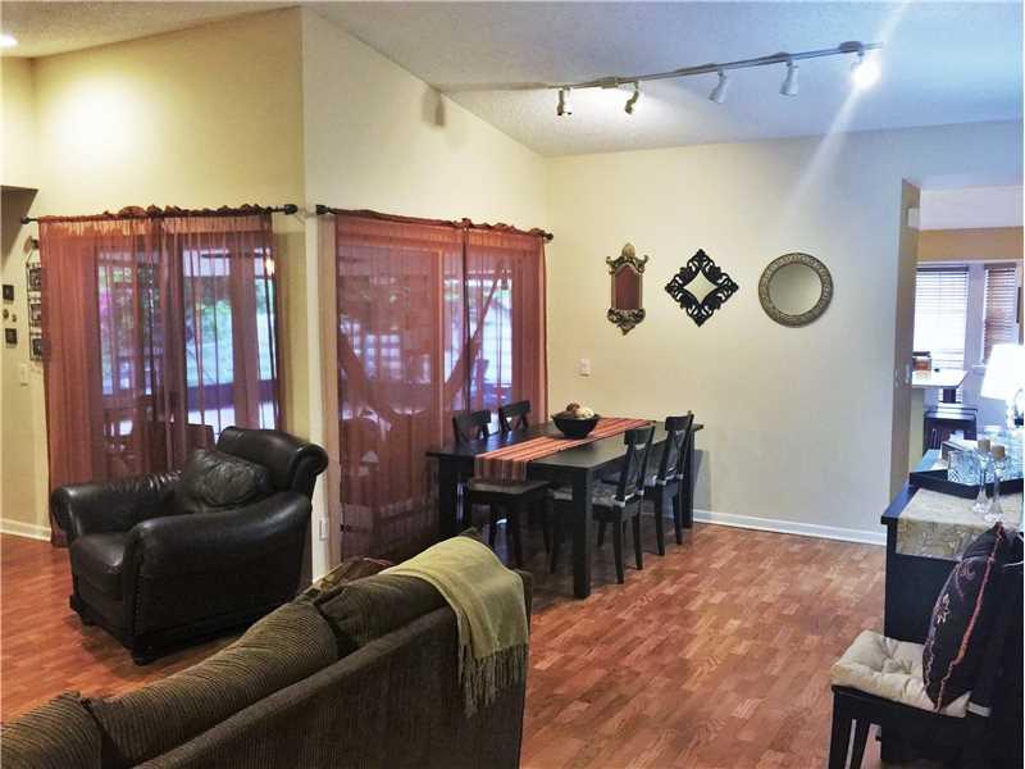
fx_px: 859
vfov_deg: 48.2
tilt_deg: -4.5
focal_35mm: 29
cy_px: 384
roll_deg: +1.7
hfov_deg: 61.7
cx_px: 512
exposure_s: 1/10
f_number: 2.2
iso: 100
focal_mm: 4.15
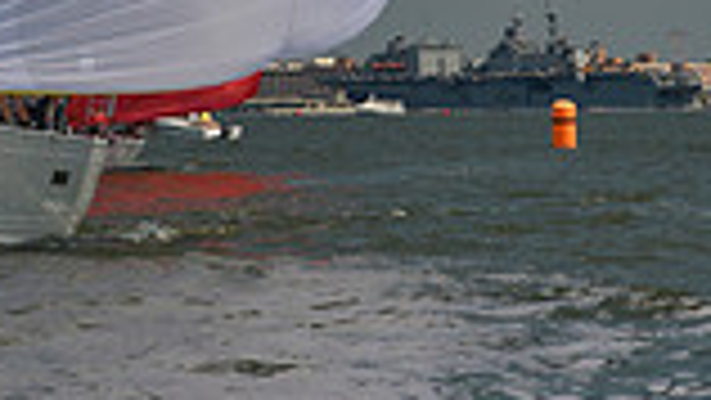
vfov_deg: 3.4
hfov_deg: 6.2
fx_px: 6525
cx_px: 119
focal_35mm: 346
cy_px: -831
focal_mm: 90
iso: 200
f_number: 6.3
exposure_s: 1/1250
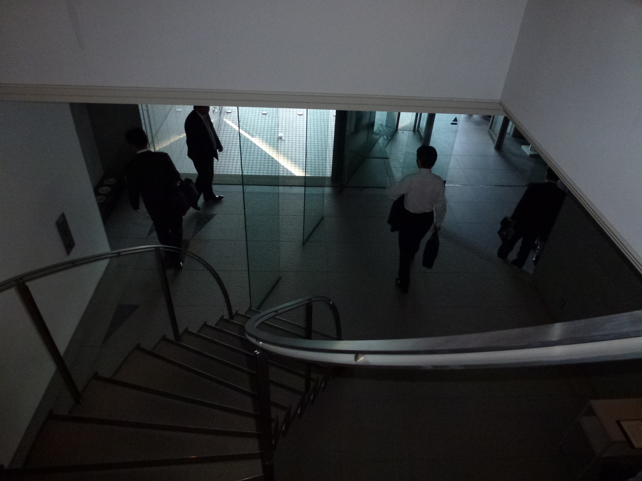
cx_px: 321
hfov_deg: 71.6
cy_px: 240
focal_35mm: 24
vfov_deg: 56.8
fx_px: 445
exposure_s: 1/250
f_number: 3.3
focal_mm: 4.3
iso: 400
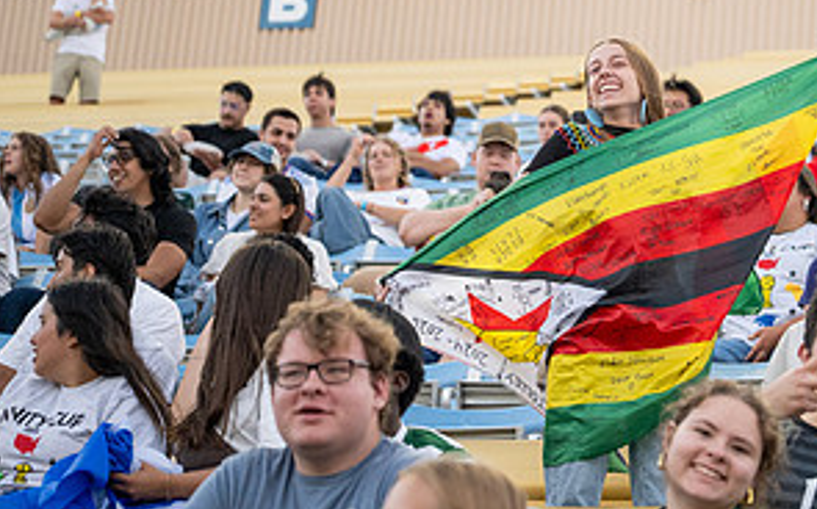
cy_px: -12
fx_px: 3382
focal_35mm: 152
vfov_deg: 8.6
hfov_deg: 13.7
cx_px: 665
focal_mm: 70
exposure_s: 1/500
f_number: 2.8
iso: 2000
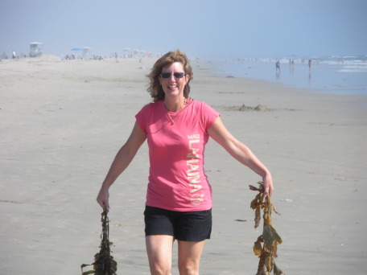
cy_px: 138
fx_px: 1908
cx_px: 184
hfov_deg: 11.0
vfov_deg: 8.2
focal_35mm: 180
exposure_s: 1/269
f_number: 5.6
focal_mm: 31.5
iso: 64
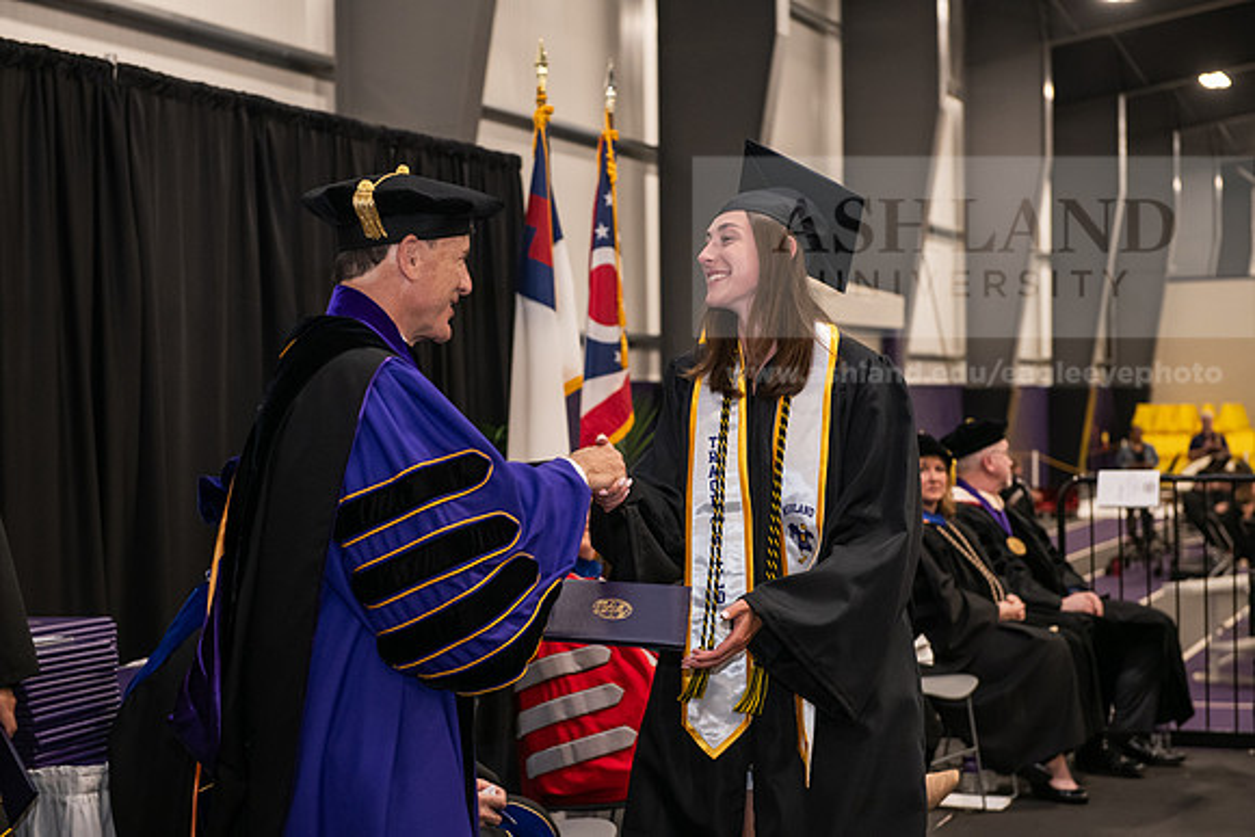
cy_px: 418
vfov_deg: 19.5
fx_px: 2441
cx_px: 628
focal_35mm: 70
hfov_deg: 28.8
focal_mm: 70
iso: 2000
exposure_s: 1/125
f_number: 5
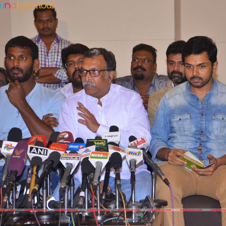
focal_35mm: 120
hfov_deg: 14.5
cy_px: 112
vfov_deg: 14.5
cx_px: 160
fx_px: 886
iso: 1100
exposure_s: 1/125
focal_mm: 62
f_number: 6.3
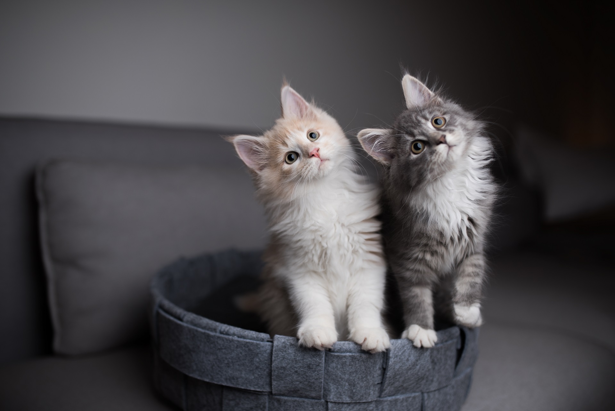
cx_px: 308
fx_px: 598
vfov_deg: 37.9
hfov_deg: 54.4
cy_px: 206
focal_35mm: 35
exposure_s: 1/200
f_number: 2
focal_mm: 35
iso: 100
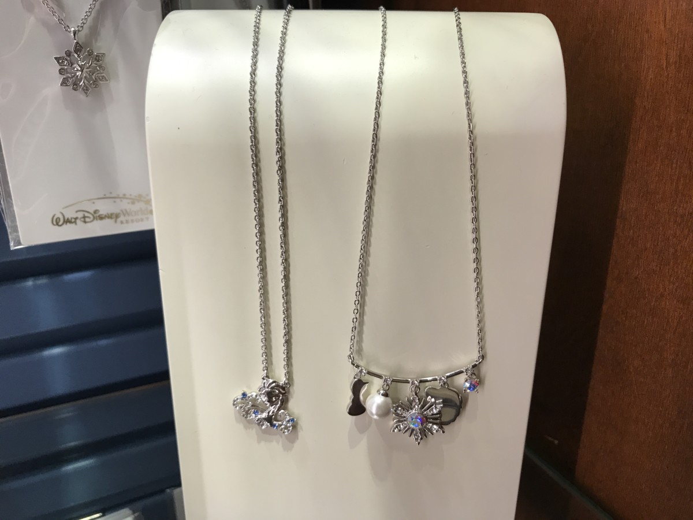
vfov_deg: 49.7
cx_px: 346
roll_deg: +0.3
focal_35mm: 28
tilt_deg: -19.7
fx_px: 561
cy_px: 260
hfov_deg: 63.4
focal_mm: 3.99
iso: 20
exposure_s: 1/40
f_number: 1.8
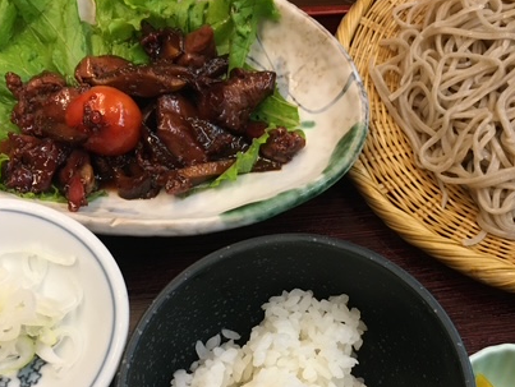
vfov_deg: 31.4
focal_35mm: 46
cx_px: 328
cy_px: 249
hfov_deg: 40.9
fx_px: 685
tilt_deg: -62.6
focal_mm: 4.15
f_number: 2.2
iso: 125
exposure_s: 1/30
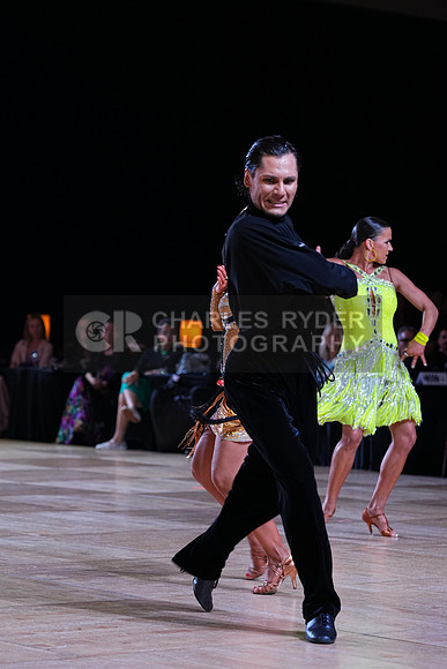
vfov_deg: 18.4
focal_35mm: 111
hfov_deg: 12.3
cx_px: 224
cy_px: 334
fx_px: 2066
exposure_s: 1/400
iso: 1000
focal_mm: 111
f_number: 4
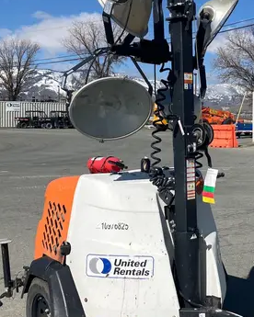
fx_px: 545
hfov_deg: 25.9
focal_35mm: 58
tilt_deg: -1.3
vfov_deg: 32.4
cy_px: 137
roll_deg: -2.0
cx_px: 194
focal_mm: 3.99
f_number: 1.8
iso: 32
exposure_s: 1/3745
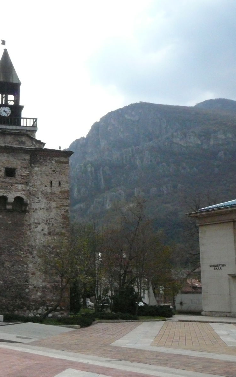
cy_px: 188
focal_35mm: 50
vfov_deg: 40.3
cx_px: 14
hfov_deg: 24.9
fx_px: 514
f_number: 5
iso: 400
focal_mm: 5.2
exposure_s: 1/2000
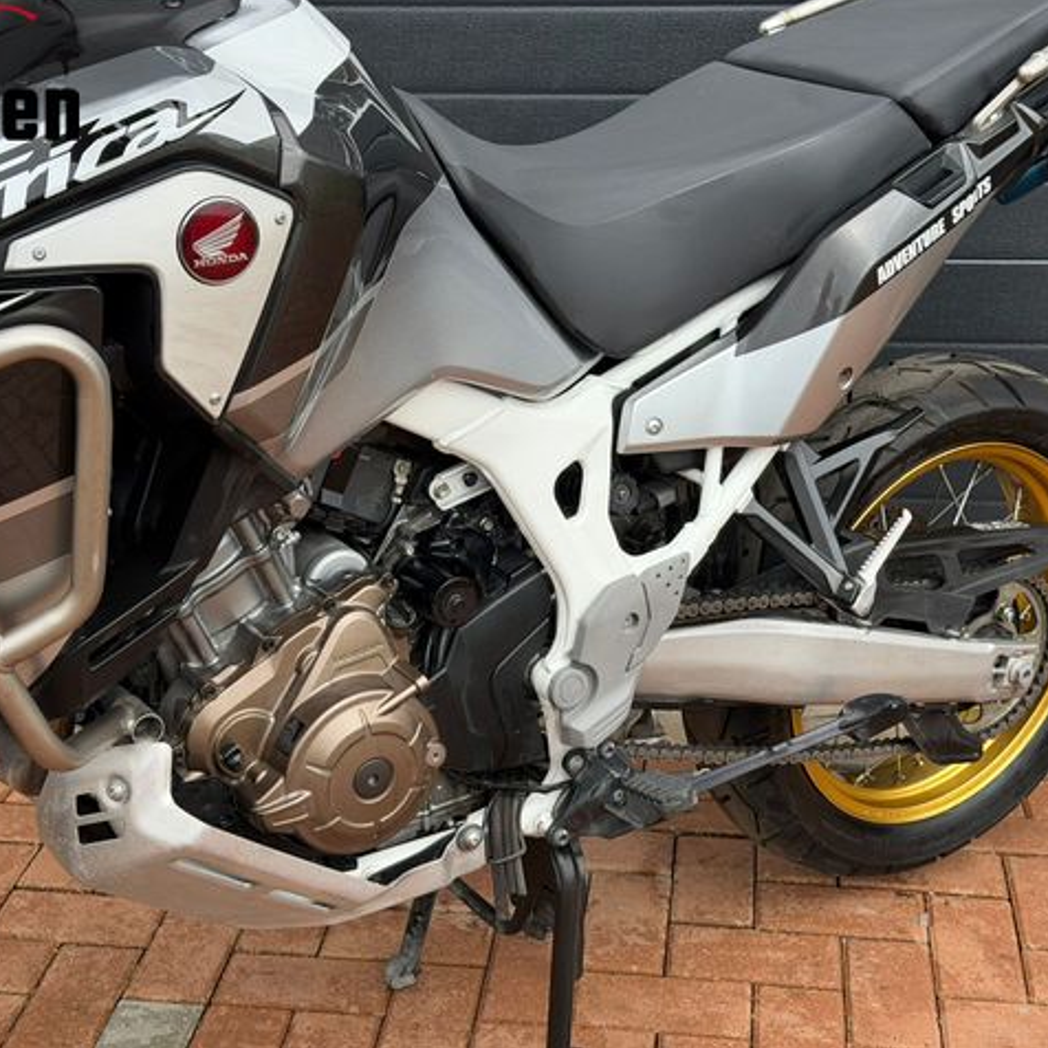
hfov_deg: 30.0
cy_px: 522
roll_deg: +0.8
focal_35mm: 57
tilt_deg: -20.3
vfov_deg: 30.0
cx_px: 502
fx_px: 1952
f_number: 1.78
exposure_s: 1/1264
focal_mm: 6.76
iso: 64
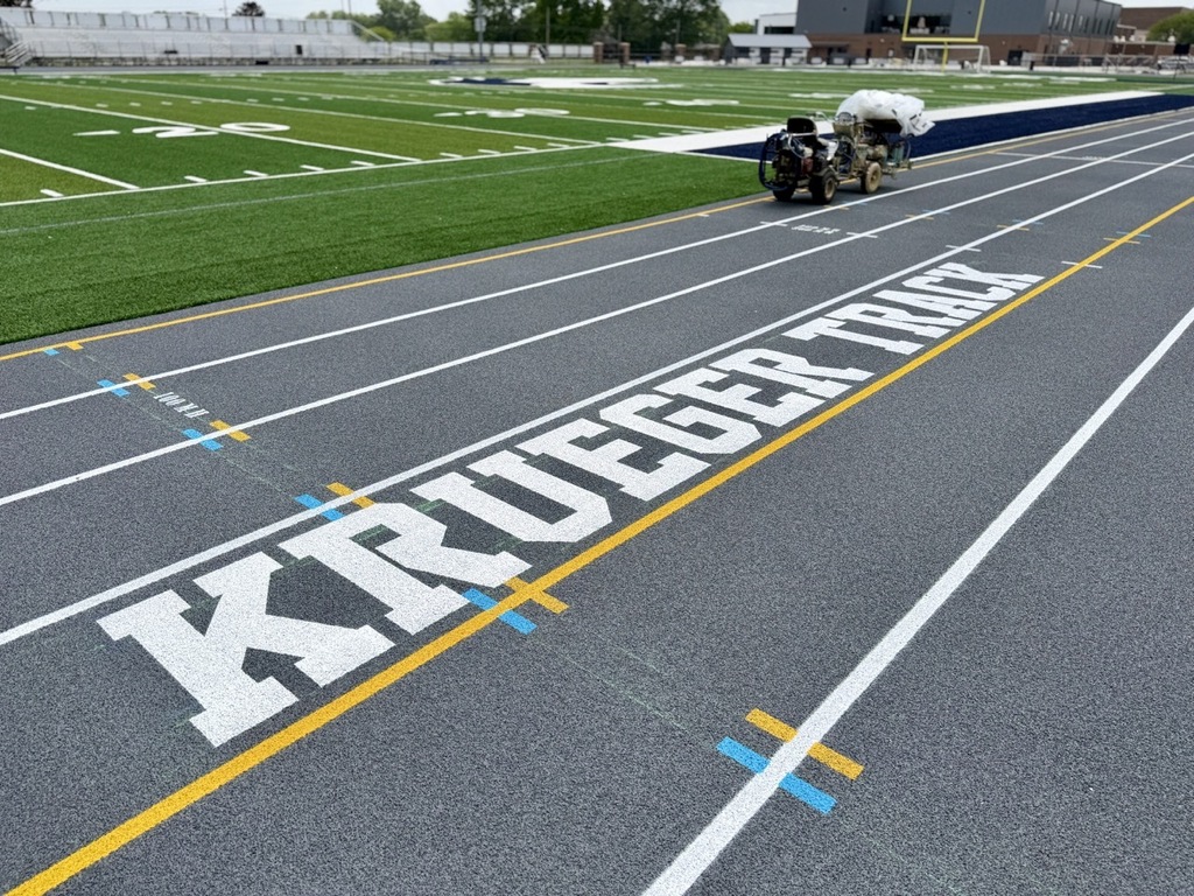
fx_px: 828
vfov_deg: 56.8
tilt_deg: -25.6
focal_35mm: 24
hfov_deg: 71.6
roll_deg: -0.9
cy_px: 448
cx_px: 597
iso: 80
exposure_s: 1/7353
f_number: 1.78
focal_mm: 6.76
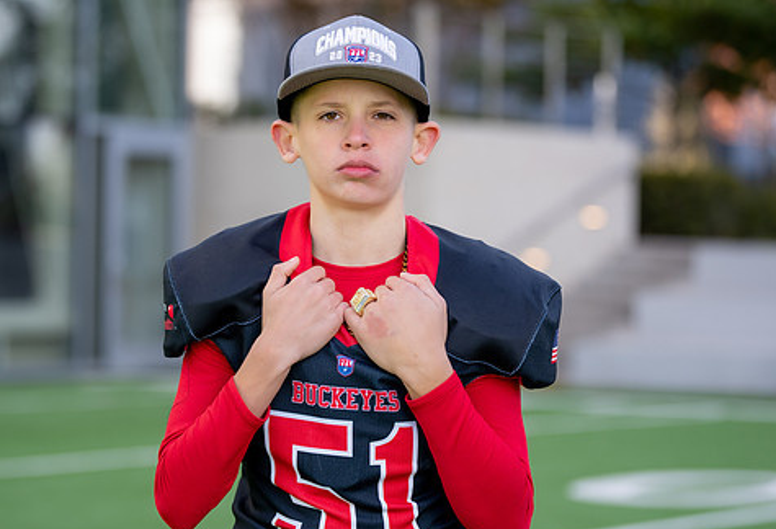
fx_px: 2822
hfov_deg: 15.6
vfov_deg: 10.7
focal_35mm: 130
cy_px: 261
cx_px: 305
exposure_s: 1/500
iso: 100
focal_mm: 96
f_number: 2.8
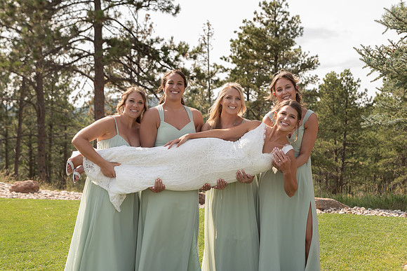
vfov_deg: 29.9
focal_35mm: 45
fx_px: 509
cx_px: 204
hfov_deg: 43.6
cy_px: 136
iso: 80
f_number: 4.5
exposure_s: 1/160
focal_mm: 45
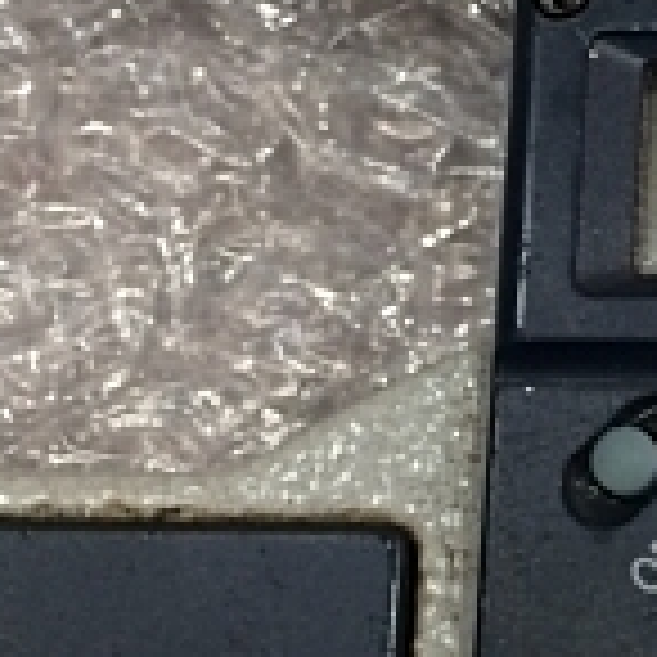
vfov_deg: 15.6
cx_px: 968
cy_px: 364
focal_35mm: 112
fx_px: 2405
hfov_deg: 14.6
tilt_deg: -75.0
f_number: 2.2
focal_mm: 4.15
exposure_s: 1/30
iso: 80
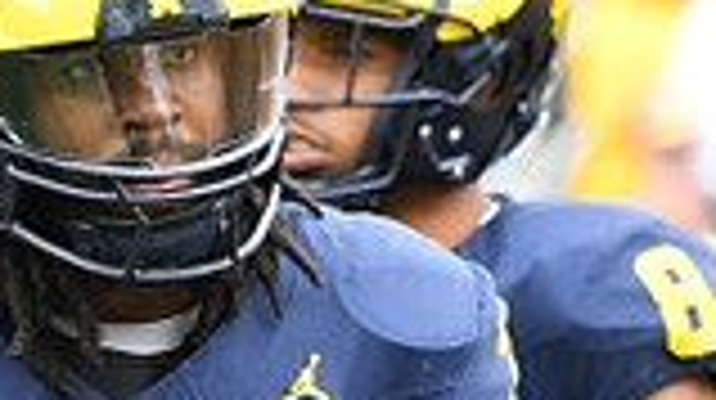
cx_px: 131
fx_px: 28255
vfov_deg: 0.8
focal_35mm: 1490
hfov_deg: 1.5
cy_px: 436
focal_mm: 260
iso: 1250
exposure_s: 1/1000
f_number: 5.6
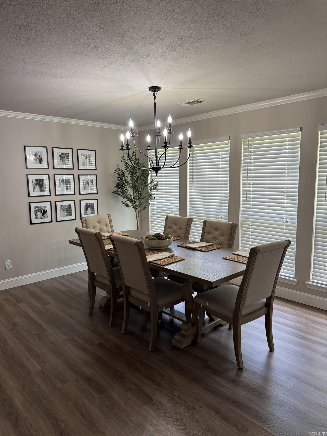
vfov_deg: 71.6
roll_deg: +1.0
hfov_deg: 56.8
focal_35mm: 24
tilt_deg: -8.8
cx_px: 164
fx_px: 302
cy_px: 218
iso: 160
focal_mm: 6.76
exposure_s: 1/120
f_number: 1.78
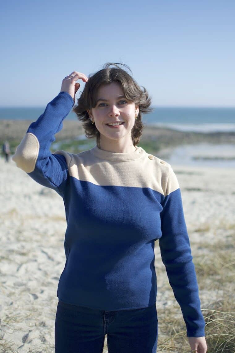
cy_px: 176
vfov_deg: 38.2
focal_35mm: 52
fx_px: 509
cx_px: 118
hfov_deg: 26.0
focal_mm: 35
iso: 79
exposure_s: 1/3200
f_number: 1.8
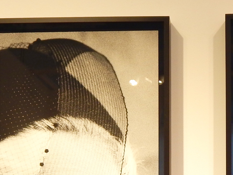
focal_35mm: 116
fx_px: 781
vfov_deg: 12.2
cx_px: 201
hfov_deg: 16.8
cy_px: 251
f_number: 3.3
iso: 125
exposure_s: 1/60
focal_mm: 6.1
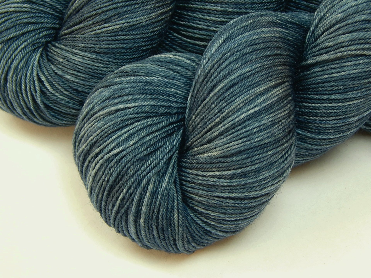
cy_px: 139
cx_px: 186
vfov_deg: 10.4
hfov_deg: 13.9
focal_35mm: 142
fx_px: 1522
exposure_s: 1/10
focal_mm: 25.3
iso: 125
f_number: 4.9
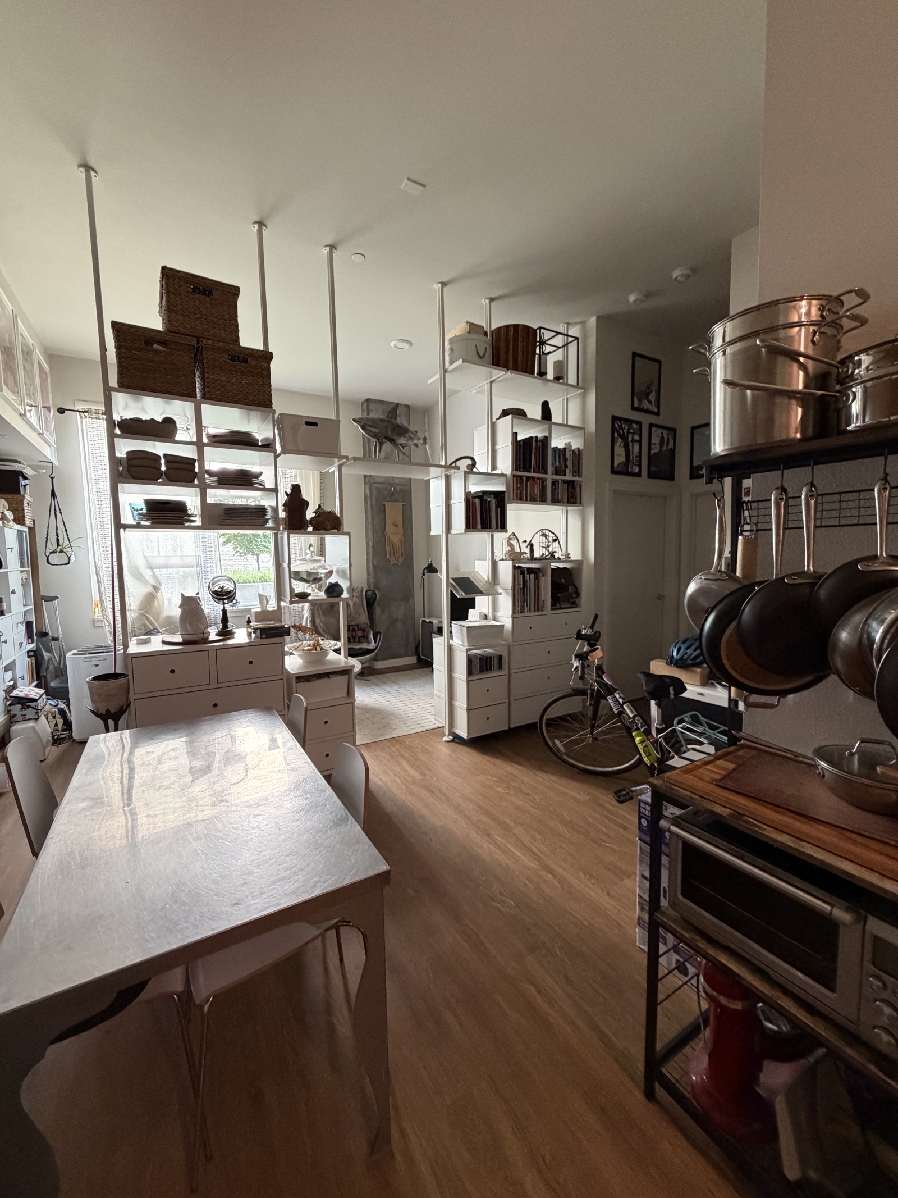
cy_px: 599
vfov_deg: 102.1
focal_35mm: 14
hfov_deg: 85.7
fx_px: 484
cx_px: 449
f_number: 2.2
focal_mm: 2.22
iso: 400
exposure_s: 1/60
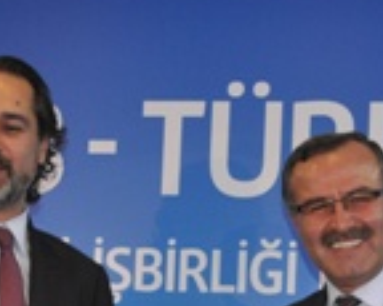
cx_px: 186
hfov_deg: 13.8
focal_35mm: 140
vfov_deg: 10.8
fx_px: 1586
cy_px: 357
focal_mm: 32
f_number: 4.8
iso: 800
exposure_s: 1/60
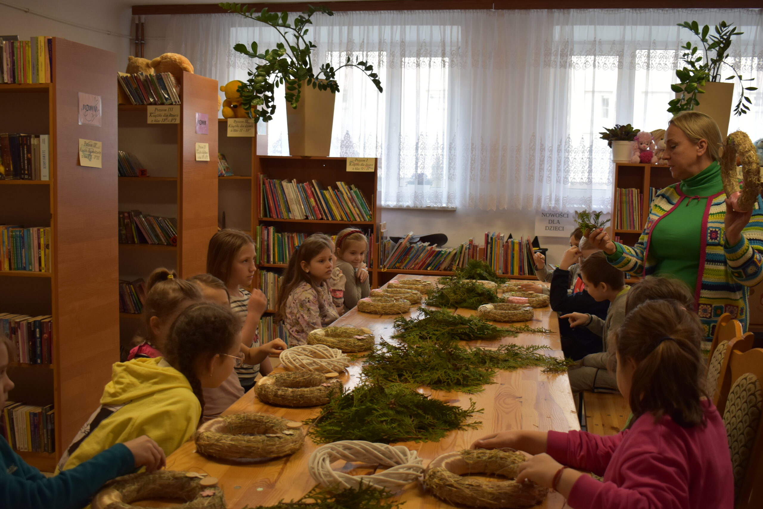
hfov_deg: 47.9
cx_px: 382
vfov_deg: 33.0
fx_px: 858
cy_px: 254
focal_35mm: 40
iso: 400
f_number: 5
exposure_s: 1/100
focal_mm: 27
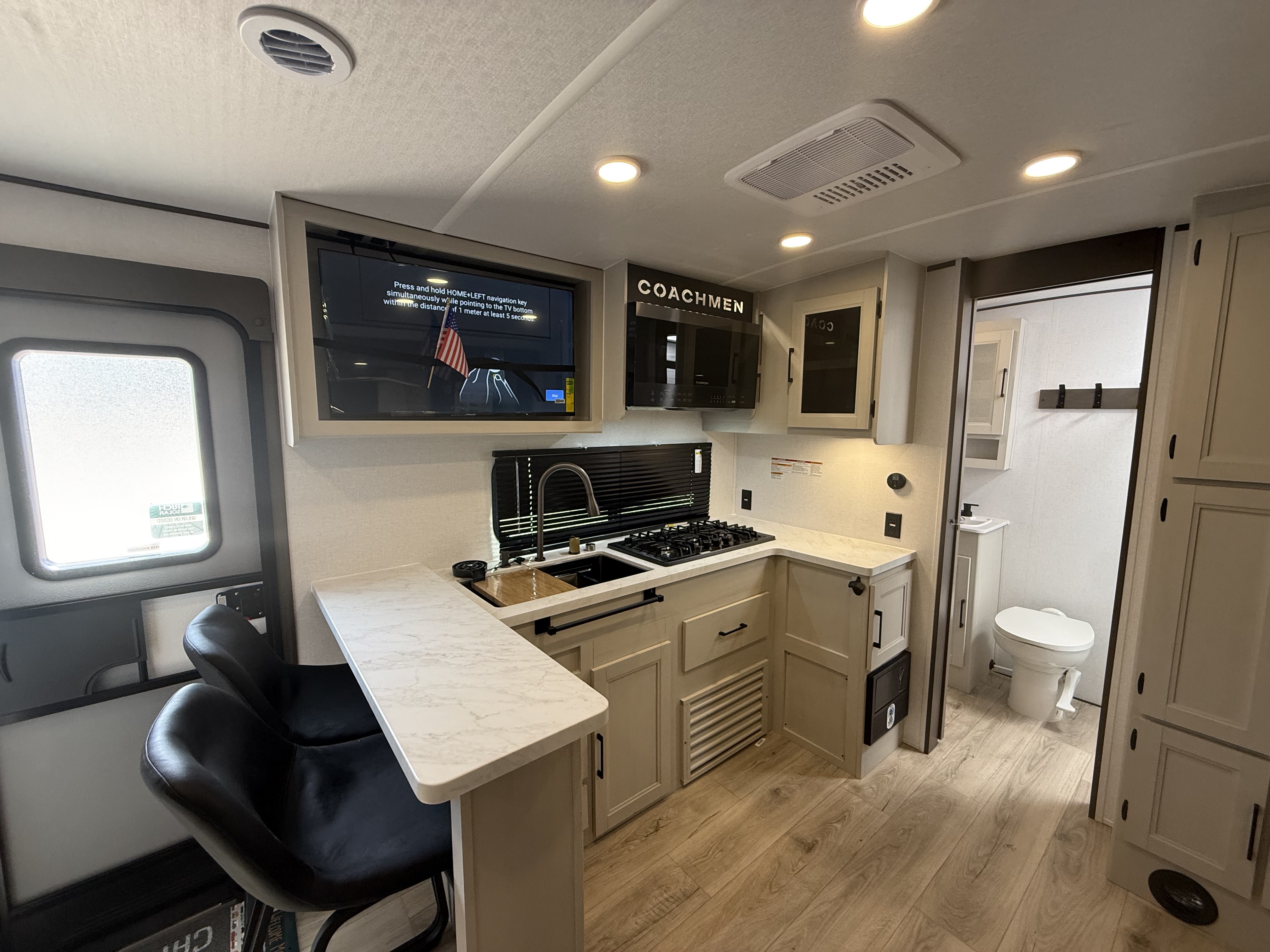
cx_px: 635
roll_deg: -0.1
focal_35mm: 14
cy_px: 476
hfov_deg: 102.1
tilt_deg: -6.6
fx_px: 514
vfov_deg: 85.7
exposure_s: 1/99
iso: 200
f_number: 2.2
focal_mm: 2.22
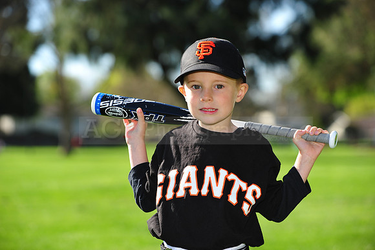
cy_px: 125
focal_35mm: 112
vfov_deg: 12.2
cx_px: 188
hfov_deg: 18.3
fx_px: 1166
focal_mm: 112
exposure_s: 1/800
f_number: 4.5
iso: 200
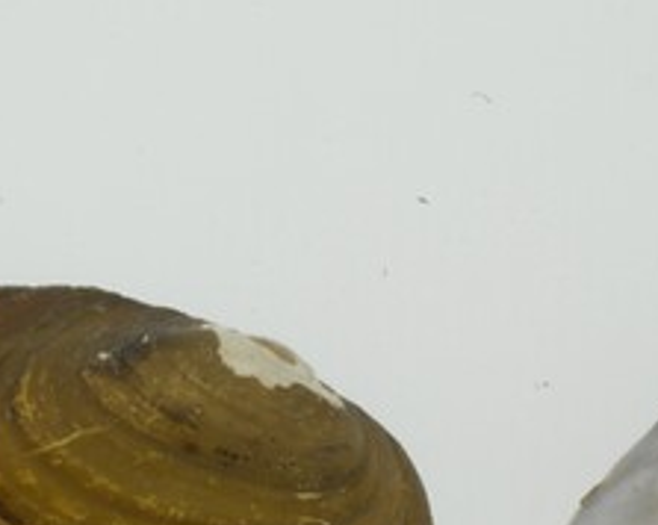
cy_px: 895
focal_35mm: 303
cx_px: -9
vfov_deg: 5.0
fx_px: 5896
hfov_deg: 6.4
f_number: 32
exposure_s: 1/13
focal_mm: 60
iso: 100
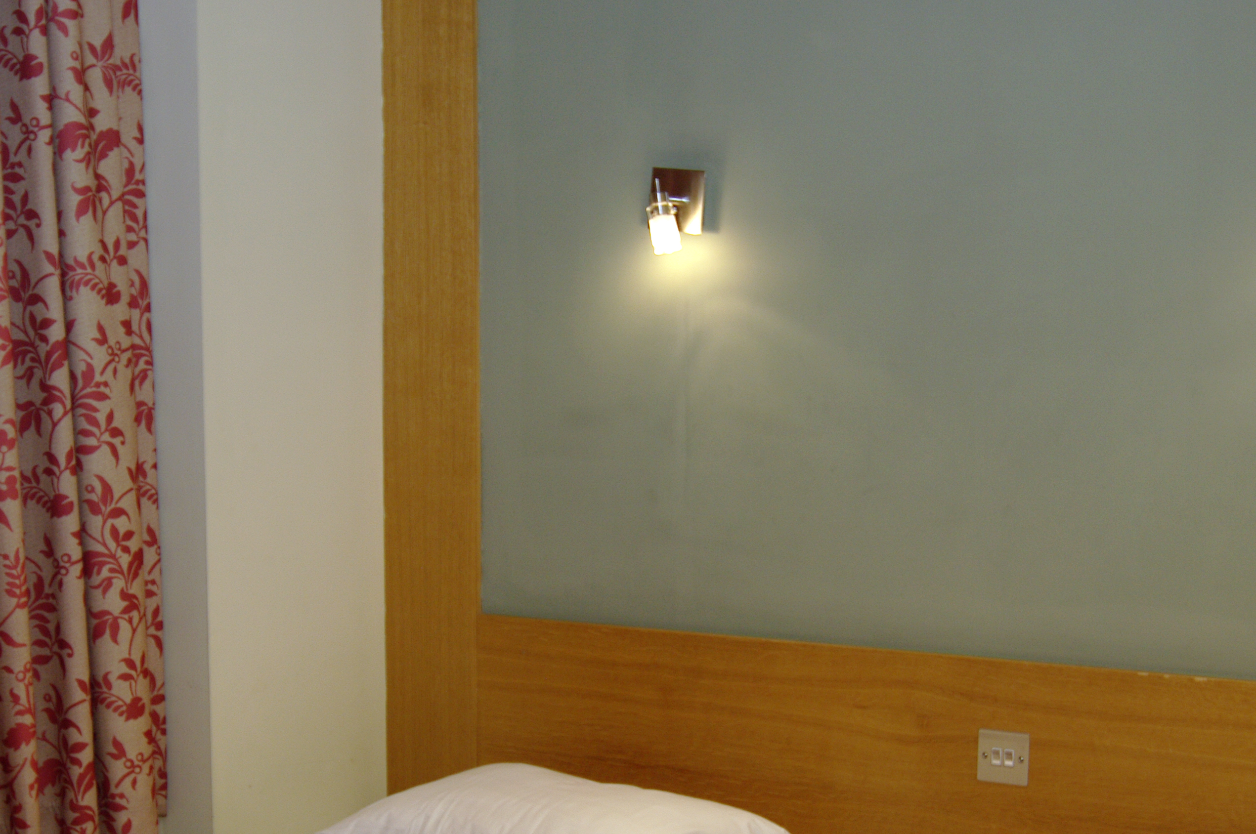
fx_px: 1986
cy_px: 641
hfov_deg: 35.1
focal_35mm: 57
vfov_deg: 23.4
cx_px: 659
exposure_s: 1/30
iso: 400
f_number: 4
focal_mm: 21
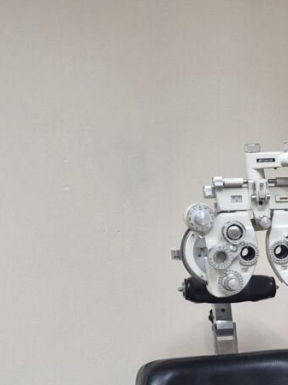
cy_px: 346
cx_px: 481
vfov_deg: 21.8
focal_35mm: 88
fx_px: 977
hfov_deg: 15.0
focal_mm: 5.4
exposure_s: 1/100
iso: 500
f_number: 1.8
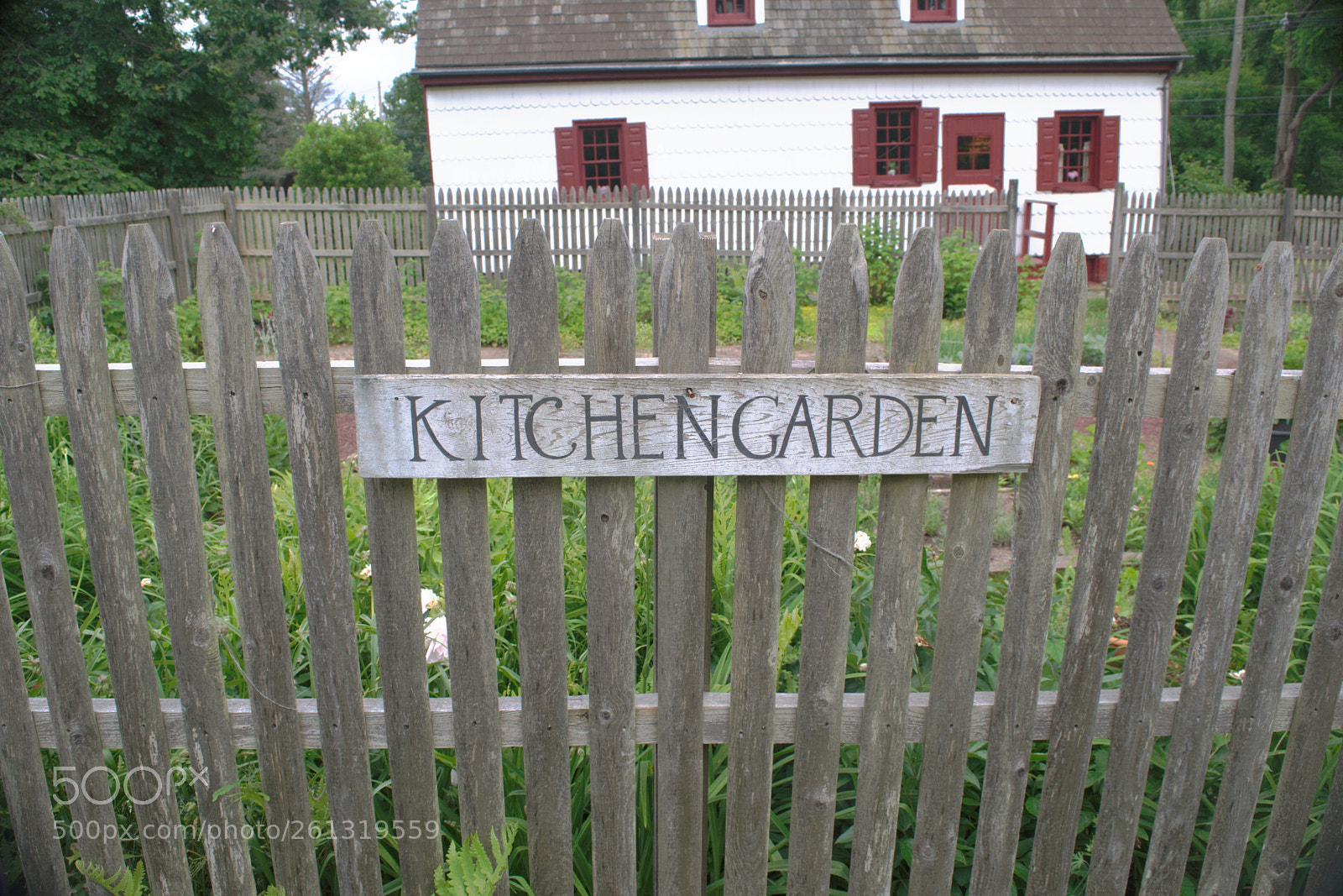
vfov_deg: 47.9
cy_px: 448
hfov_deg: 67.4
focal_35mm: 27
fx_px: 1007
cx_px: 672
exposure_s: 1/40
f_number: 8
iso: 200
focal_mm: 18
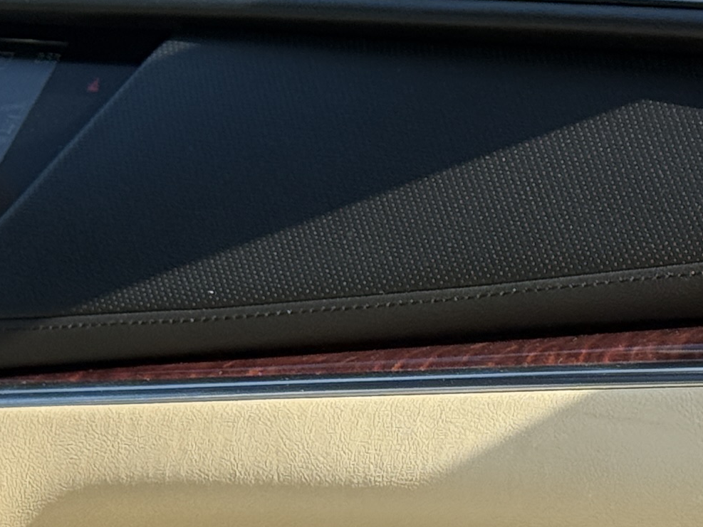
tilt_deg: -10.0
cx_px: 474
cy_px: 566
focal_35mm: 196
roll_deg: -1.1
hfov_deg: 10.1
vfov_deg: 7.5
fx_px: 3982
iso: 100
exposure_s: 1/1715
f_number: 1.78
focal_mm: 6.76
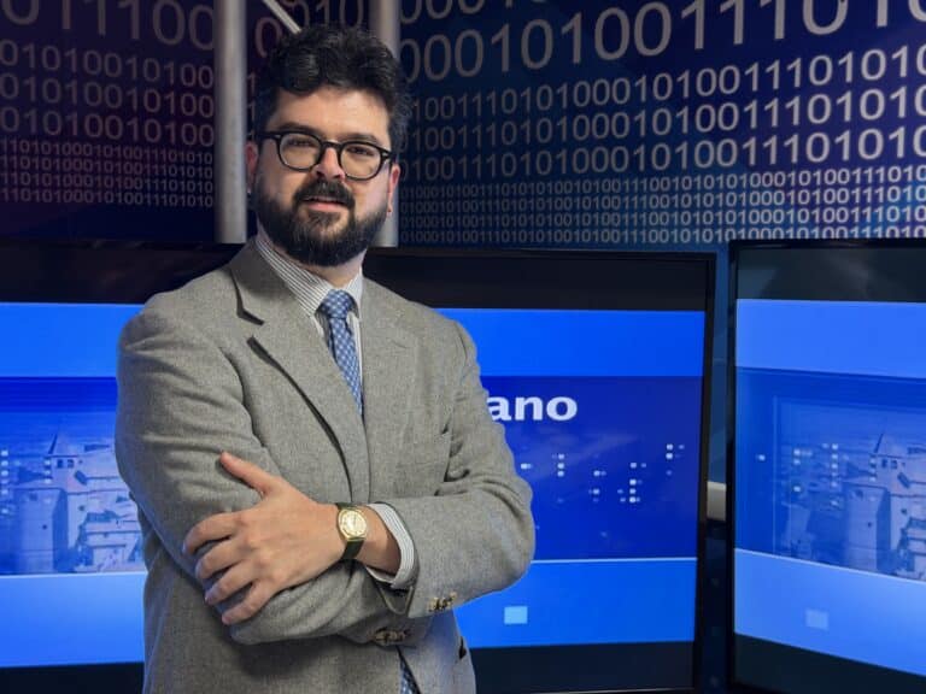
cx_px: 463
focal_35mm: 48
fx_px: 1284
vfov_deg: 30.3
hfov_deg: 39.7
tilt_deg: -5.9
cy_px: 347
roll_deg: -0.7
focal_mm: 6.76
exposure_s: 1/50
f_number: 1.78
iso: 250
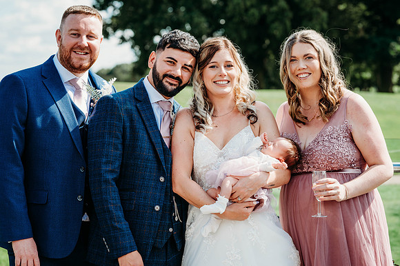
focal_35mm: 85
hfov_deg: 23.9
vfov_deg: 16.1
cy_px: 133
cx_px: 200
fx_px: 944
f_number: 4
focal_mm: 85
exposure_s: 1/500
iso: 100
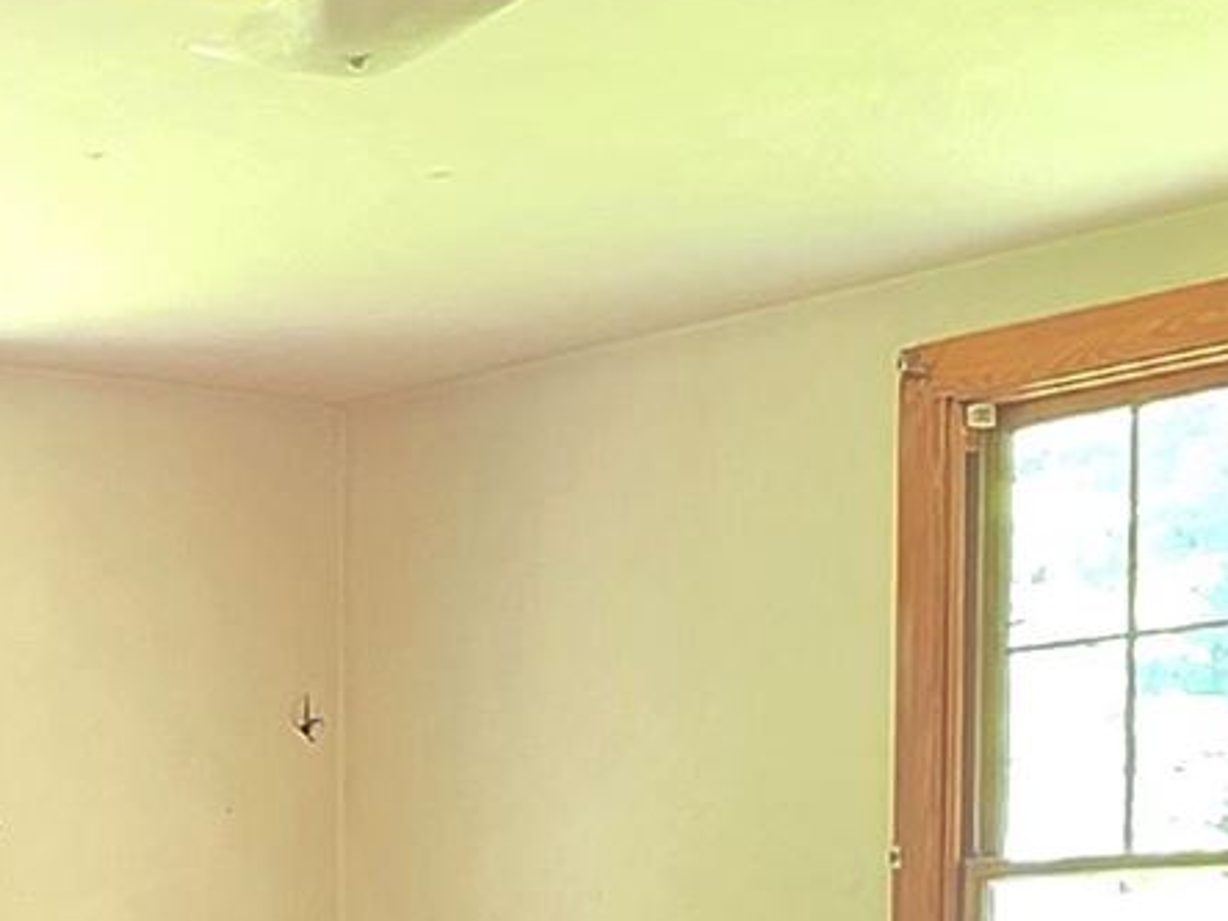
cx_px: -340
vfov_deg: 15.3
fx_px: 3193
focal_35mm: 90
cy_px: 1333
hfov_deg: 20.1
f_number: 1.9
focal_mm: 2.2
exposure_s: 1/60.2
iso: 250
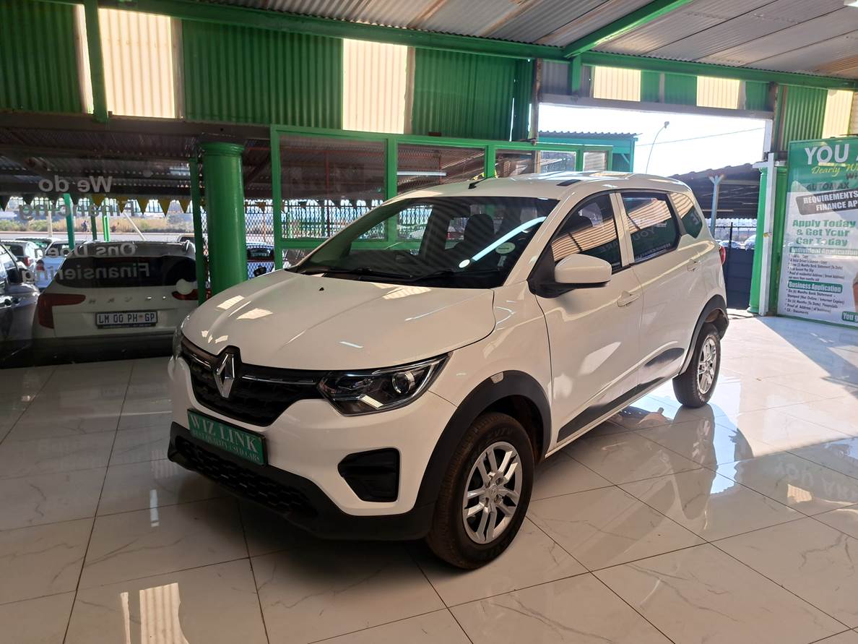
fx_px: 595
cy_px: 322
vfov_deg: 56.8
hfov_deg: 71.6
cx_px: 429
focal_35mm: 24
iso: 50
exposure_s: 1/218
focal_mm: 5.23
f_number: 1.8
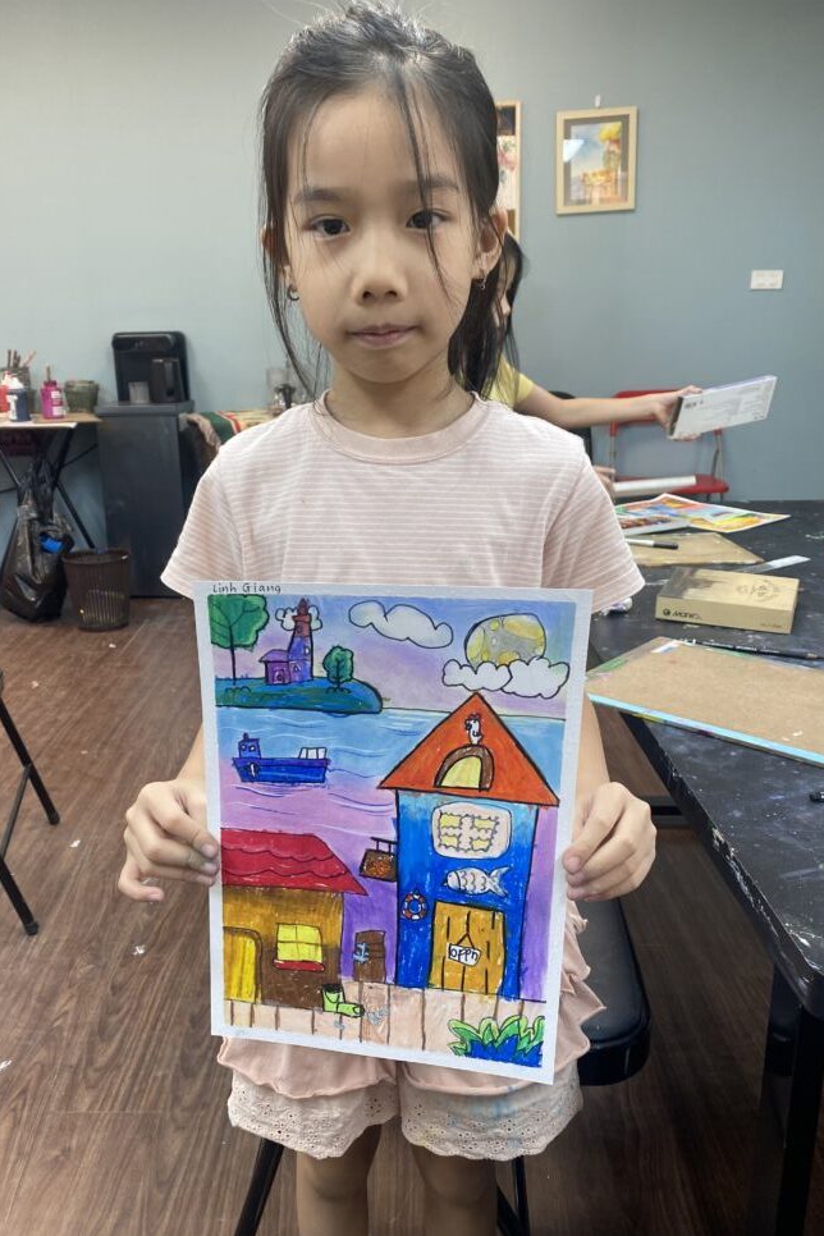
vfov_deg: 65.5
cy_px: 621
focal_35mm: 28
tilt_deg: -15.4
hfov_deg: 46.3
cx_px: 353
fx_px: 961
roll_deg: +0.7
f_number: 1.8
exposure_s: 1/100
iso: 80
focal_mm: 4.25
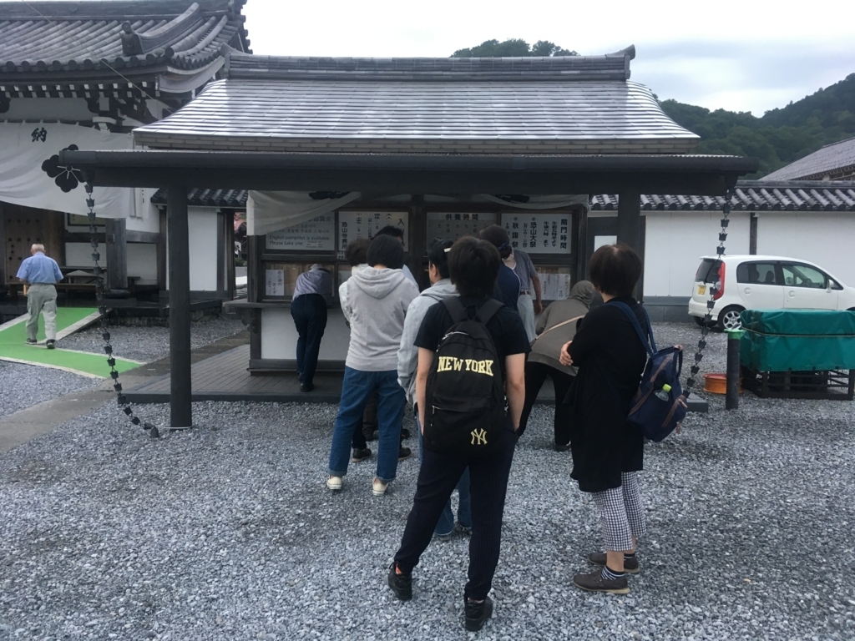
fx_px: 716
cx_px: 428
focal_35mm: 29
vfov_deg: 48.2
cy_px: 320
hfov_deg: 61.7
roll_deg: -0.7
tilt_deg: -3.9
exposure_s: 1/30
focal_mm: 4.15
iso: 40
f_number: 2.2
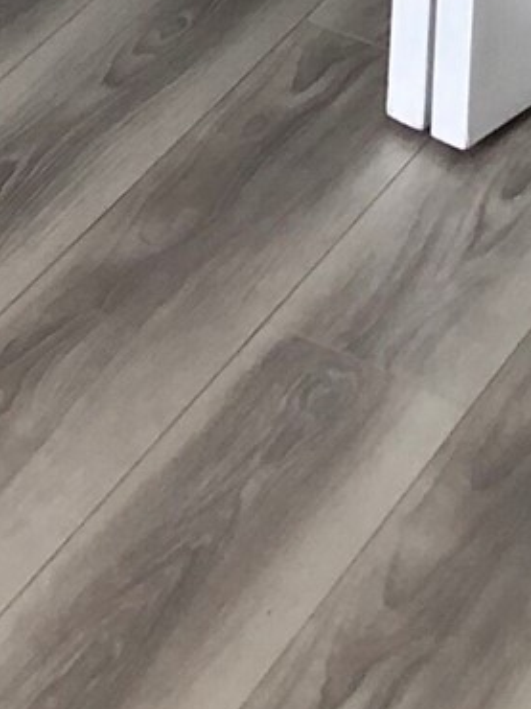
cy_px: -1134
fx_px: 3174
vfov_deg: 10.5
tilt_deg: -5.8
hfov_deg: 9.4
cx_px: -128
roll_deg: -0.4
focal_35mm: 155
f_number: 1.8
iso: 32
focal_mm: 3.99
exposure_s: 1/30
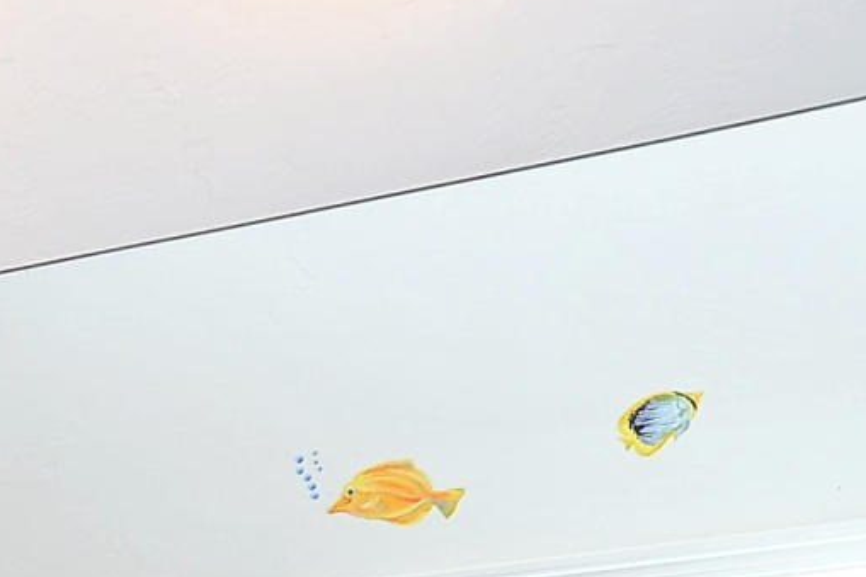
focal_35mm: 106
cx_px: -977
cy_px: 1411
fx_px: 2549
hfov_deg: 14.9
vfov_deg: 10.8
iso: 640
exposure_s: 1/30
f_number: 9
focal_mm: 18
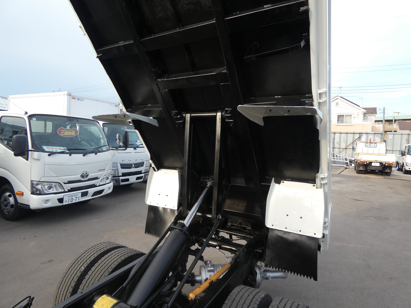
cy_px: 154
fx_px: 237
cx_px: 206
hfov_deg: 81.7
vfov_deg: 66.0
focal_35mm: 20
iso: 80
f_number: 2.8
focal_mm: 3.6
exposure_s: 1/160
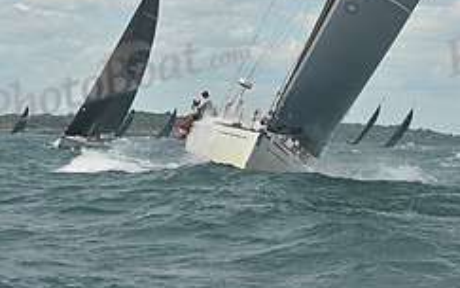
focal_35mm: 170
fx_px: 2132
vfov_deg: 7.5
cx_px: 349
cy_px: -237
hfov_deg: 12.3
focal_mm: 70
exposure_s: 1/1250
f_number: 9
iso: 250
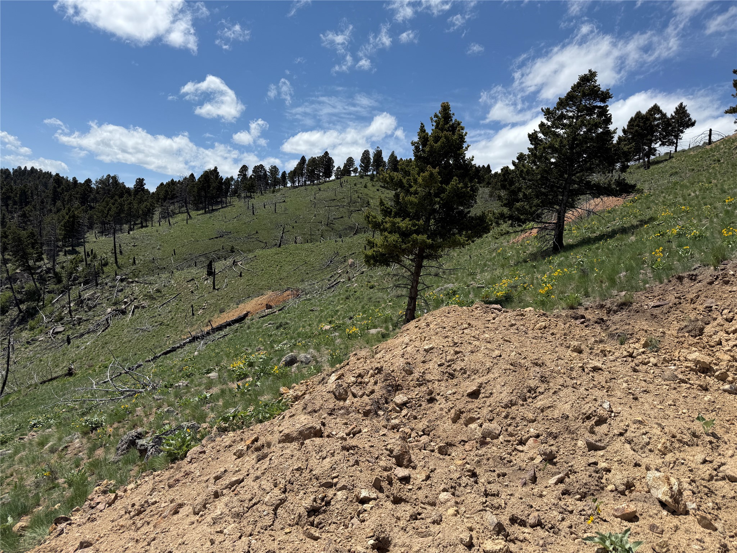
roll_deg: -6.2
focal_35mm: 24
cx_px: 368
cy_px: 276
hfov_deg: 71.6
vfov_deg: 56.8
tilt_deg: -2.0
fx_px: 511
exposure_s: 1/6173
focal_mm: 6.76
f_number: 1.78
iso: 80
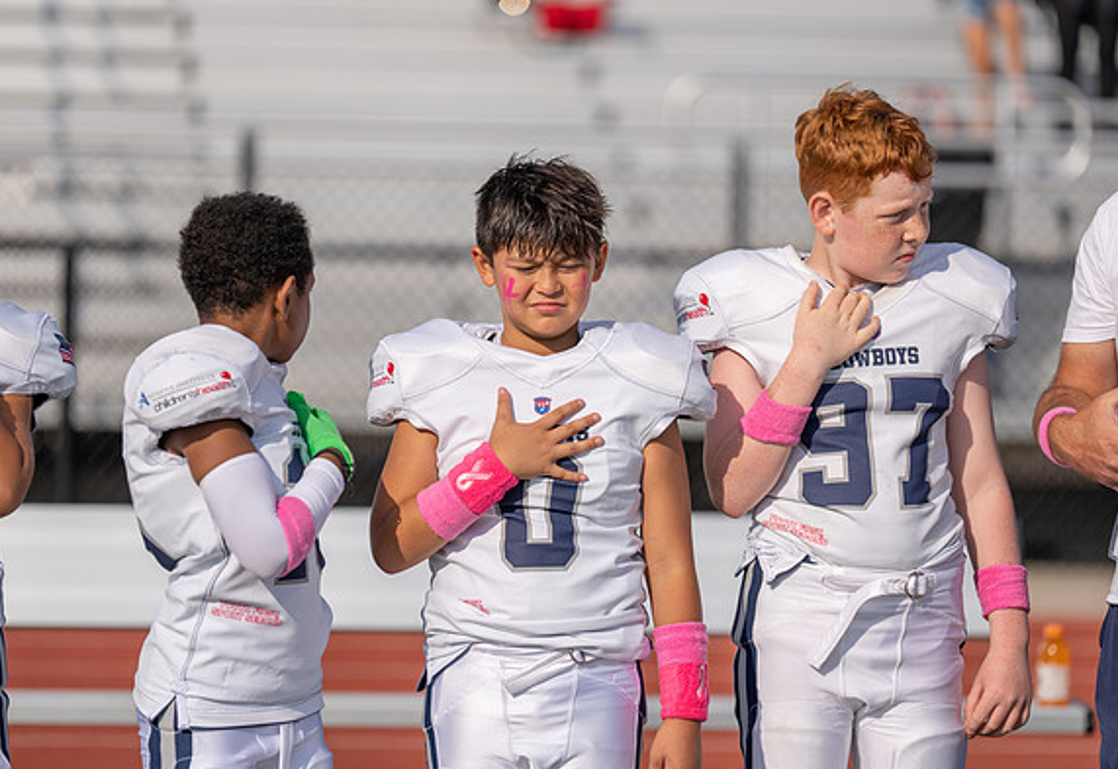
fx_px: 6116
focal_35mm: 195
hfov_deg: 10.4
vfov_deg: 7.2
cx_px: 552
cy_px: 388
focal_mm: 188
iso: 100
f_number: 2.8
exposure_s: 1/4000
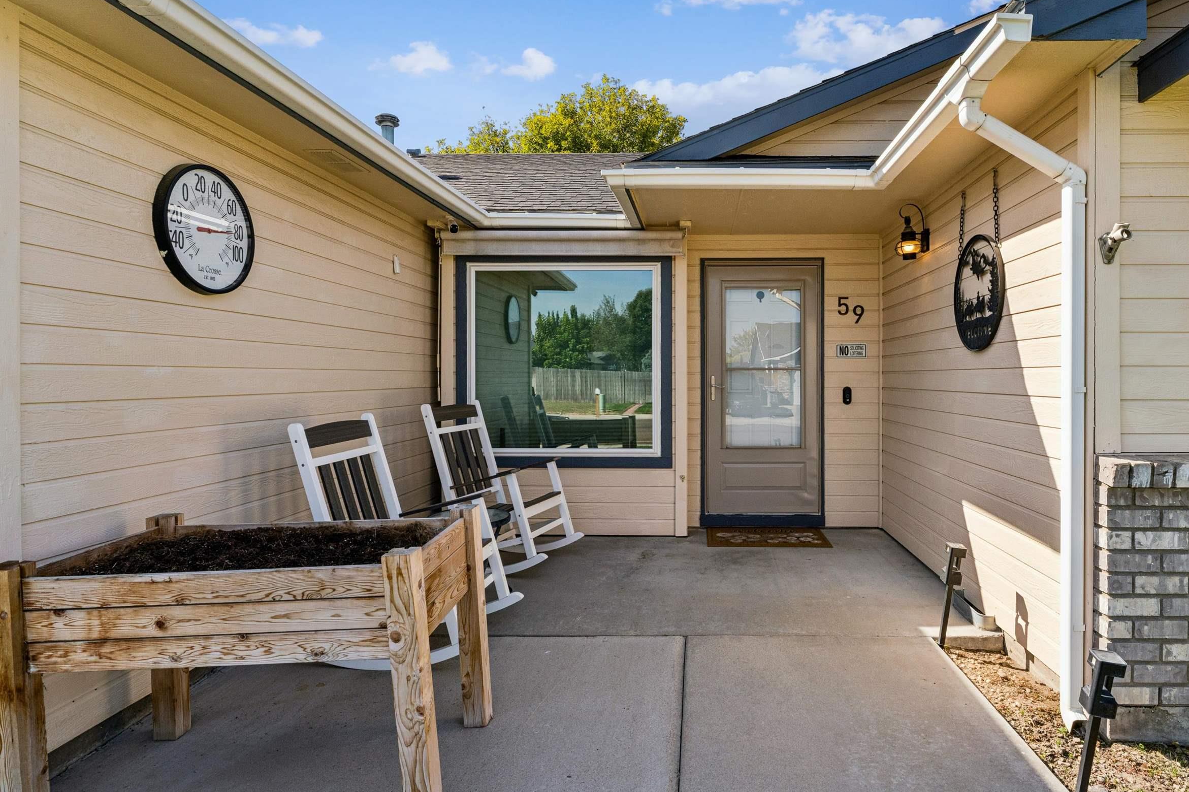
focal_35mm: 21
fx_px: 693
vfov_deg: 59.5
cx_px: 683
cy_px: 379
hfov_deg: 80.7
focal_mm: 16
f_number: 13
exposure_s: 1/160
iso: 400
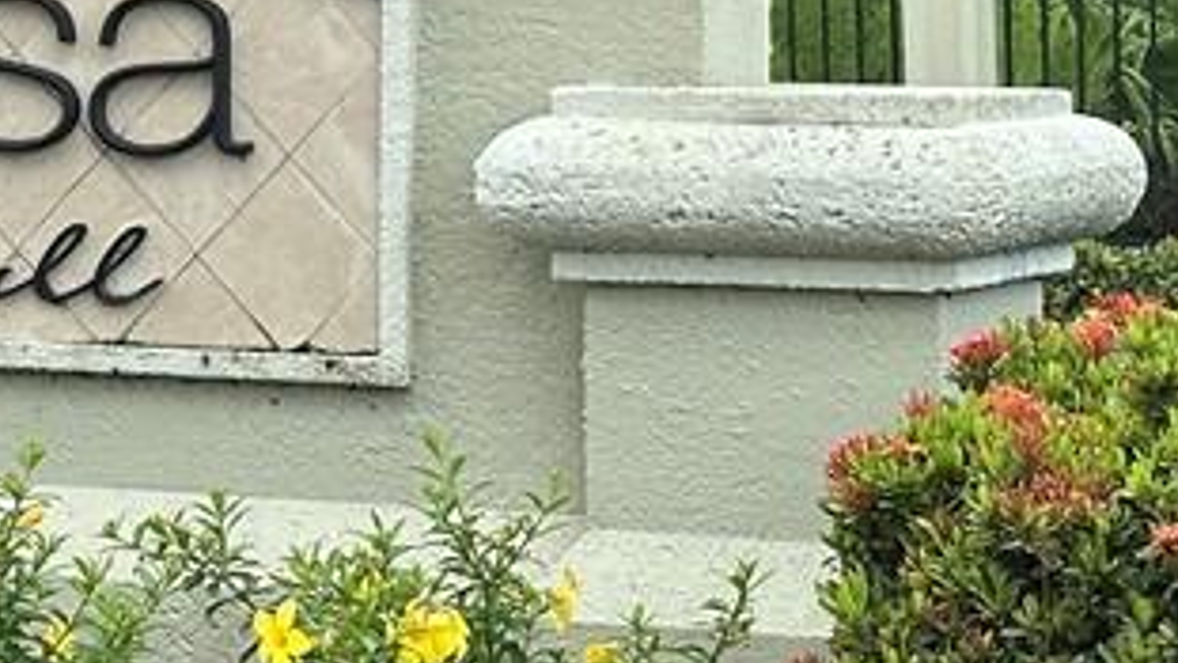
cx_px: -140
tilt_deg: +3.1
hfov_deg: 12.3
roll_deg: +0.3
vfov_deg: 7.0
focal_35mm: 172
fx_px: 5373
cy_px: -322
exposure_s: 1/1289
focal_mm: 6.86
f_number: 1.78
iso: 64
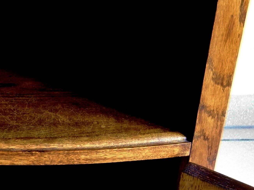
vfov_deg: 18.3
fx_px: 587
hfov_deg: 24.2
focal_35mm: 80
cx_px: 72
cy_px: 142
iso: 200
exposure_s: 1/10
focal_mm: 7.5
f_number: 3.8
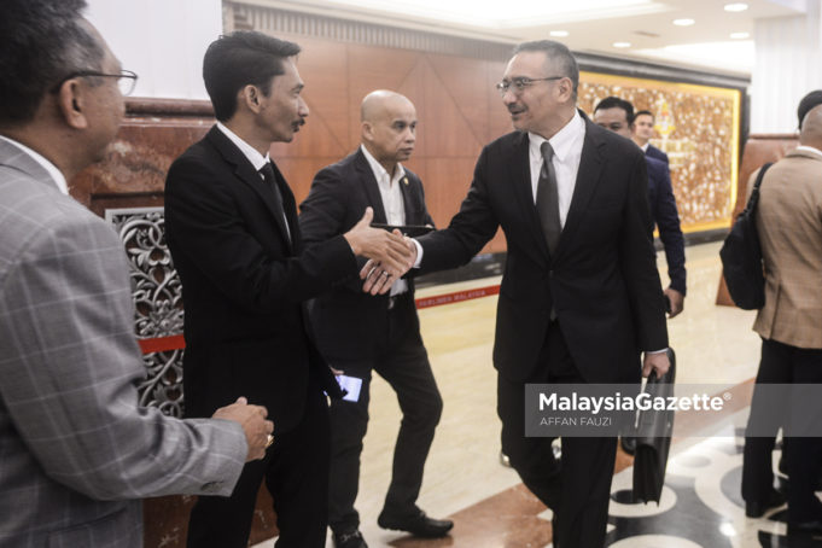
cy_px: 274
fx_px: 548
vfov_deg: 53.1
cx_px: 411
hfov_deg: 73.7
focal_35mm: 24
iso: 1000
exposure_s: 1/160
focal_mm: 24
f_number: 2.8
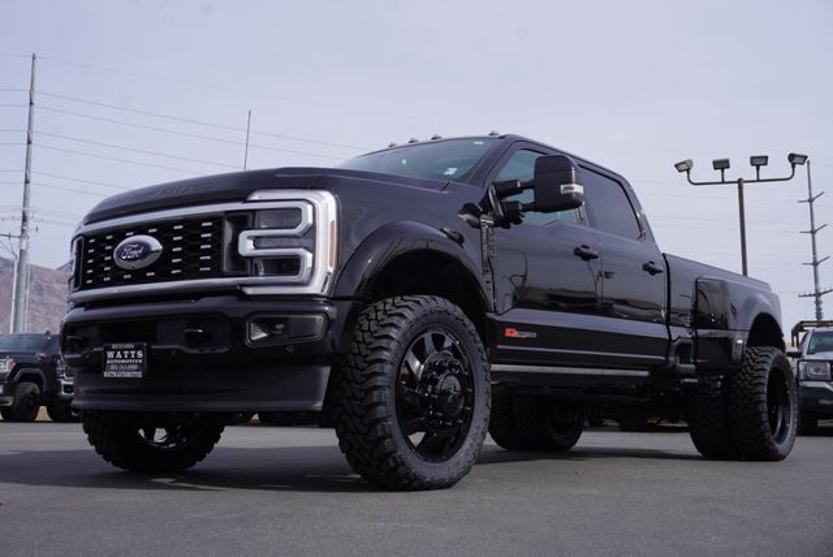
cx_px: 416
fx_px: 973
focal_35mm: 42
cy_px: 278
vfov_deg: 32.0
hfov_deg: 46.4
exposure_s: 1/200
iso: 100
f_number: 11
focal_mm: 28
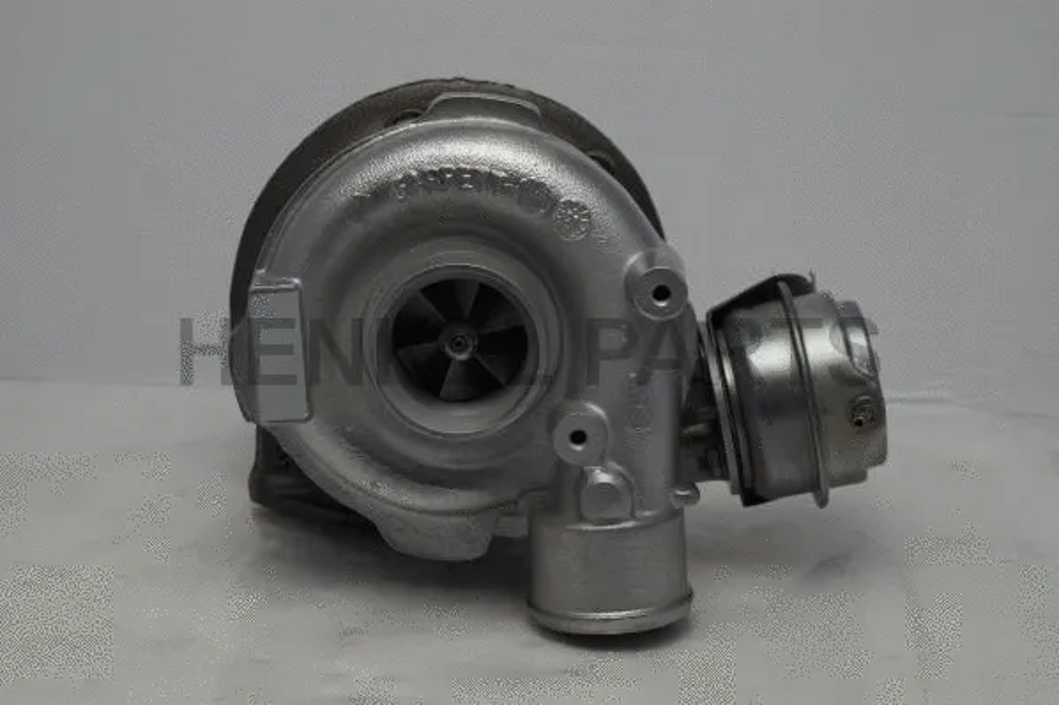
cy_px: 352
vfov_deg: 16.5
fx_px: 2426
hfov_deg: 24.6
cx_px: 530
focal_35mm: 82
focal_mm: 55
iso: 800
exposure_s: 1/160
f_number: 5.6
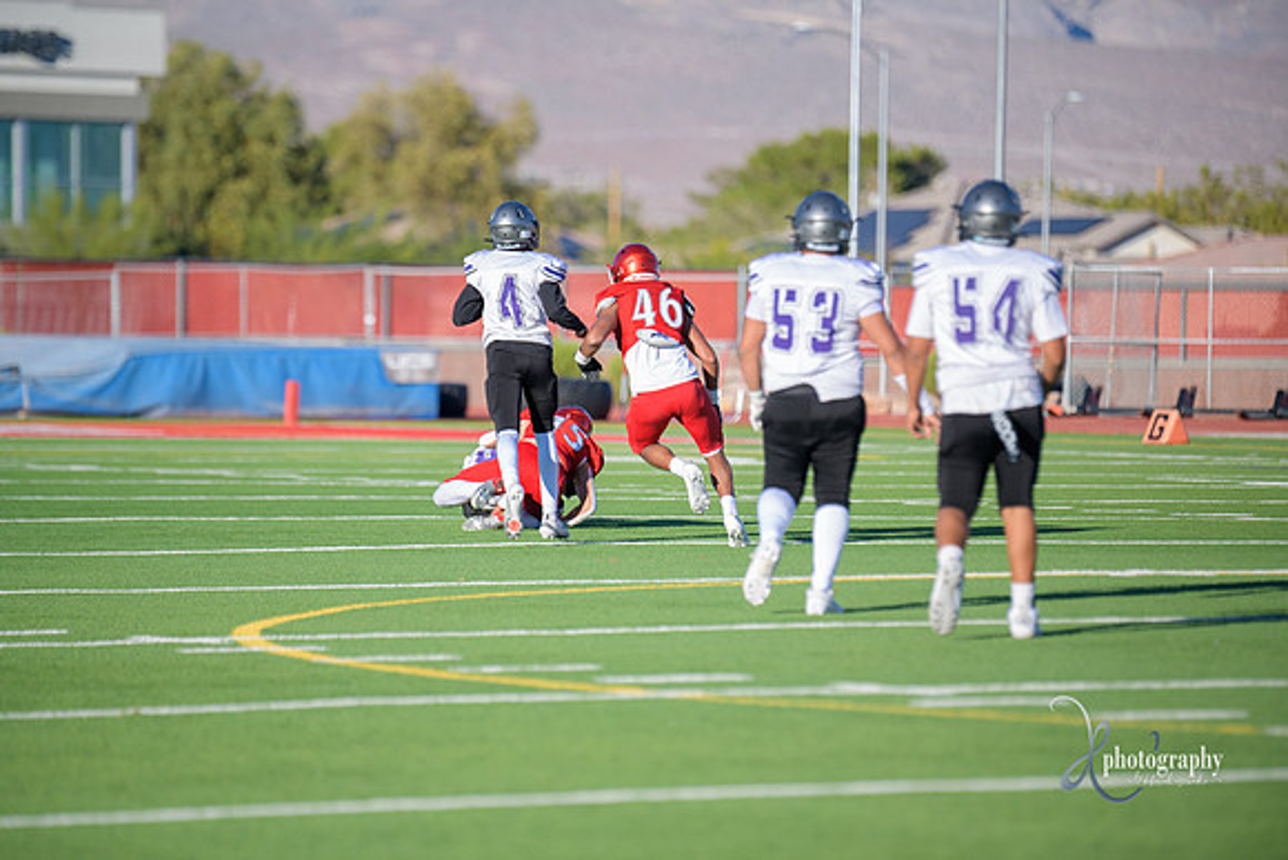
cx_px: 644
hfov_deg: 8.2
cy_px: 430
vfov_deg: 5.5
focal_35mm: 250
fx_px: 8946
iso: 400
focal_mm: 250
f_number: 2.8
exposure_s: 1/4000
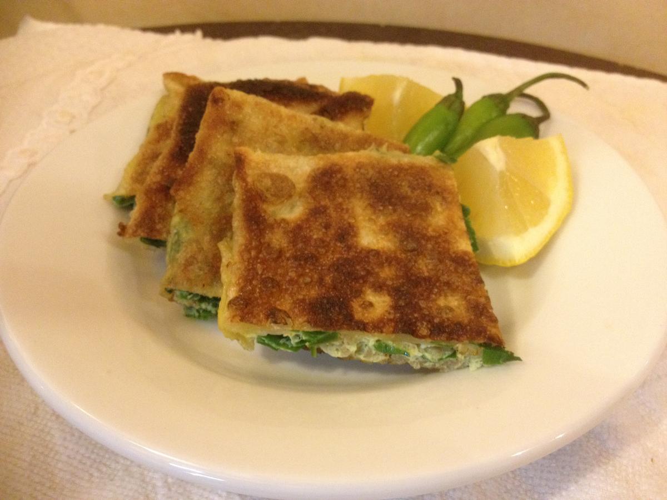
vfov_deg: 40.7
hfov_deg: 52.6
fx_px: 674
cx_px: 334
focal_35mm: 35
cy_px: 250
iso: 400
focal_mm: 4.28
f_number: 2.4
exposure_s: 1/20
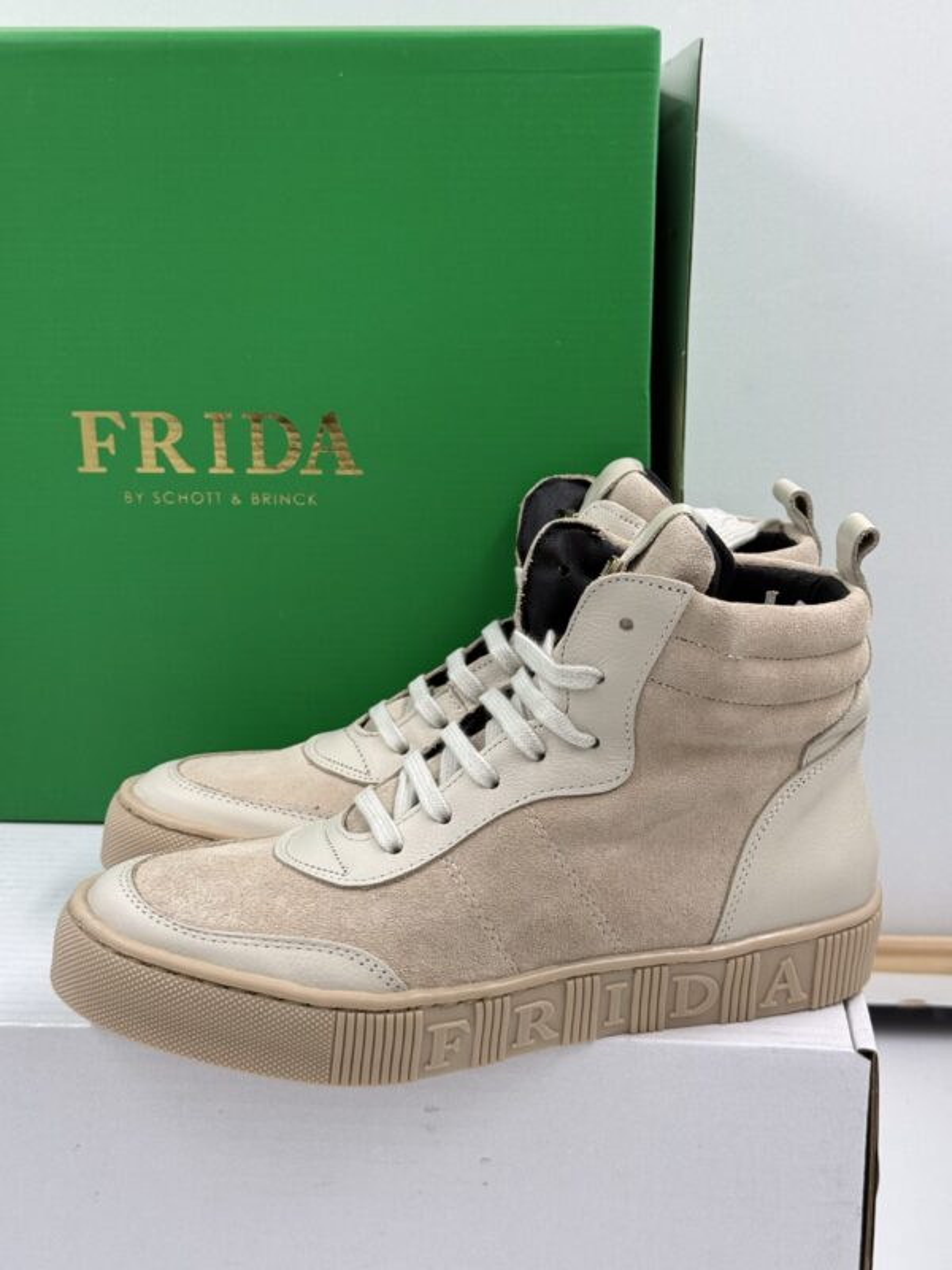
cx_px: 476
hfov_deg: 30.3
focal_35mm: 48
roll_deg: +1.4
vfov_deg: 39.7
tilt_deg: -13.9
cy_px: 635
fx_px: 1760
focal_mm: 6.76
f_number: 1.78
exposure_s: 1/447
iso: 64
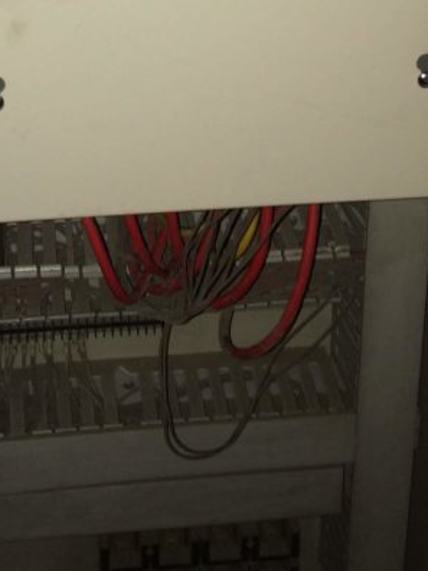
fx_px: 1236
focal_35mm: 75
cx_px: 97
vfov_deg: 23.7
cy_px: -118
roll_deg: +0.7
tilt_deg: -19.3
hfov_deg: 19.5
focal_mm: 4.15
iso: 50
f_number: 2.2
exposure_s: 1/17
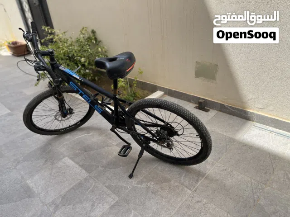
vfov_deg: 53.1
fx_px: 218
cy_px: 108
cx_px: 145
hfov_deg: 67.3
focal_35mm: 26
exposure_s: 1/1086
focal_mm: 5.1
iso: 50
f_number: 1.6
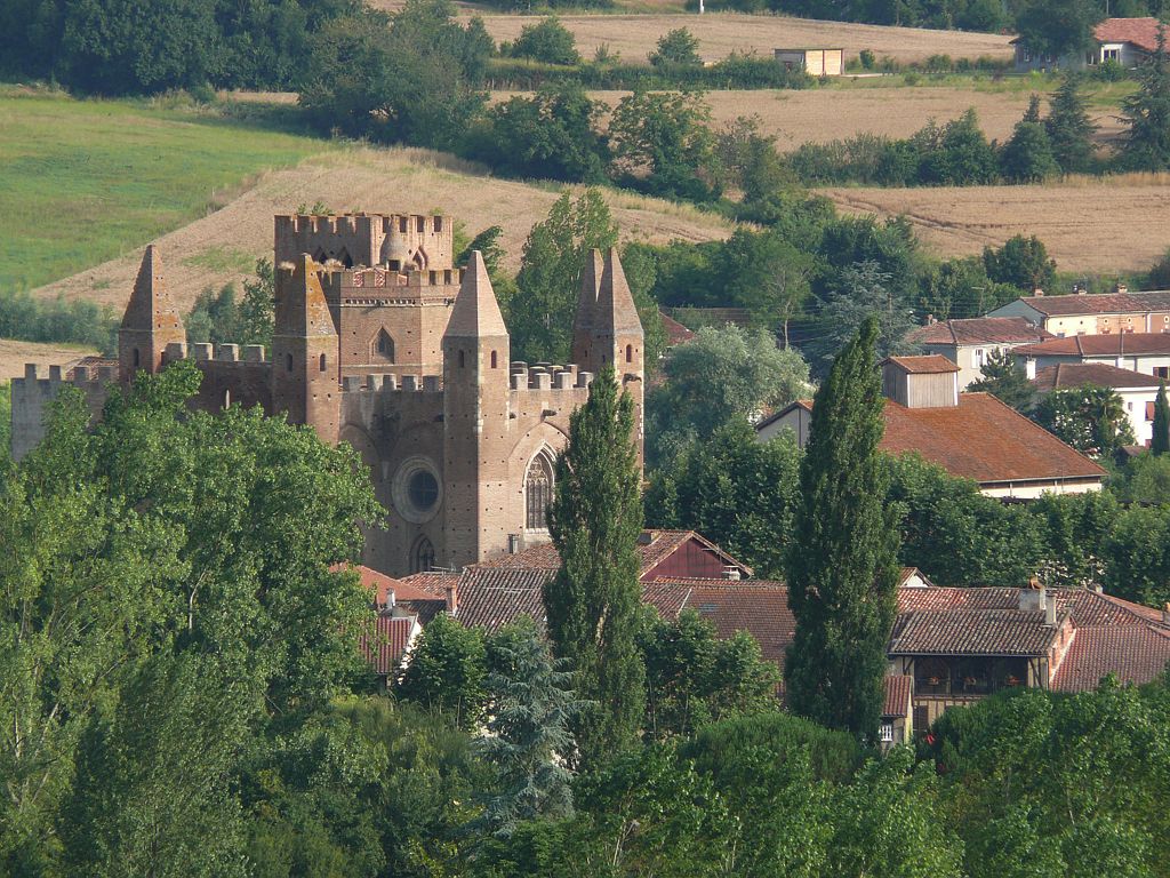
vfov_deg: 3.2
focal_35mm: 469
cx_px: 585
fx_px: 15852
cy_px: 439
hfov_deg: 4.2
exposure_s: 1/200
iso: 100
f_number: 5.6
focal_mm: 88.8
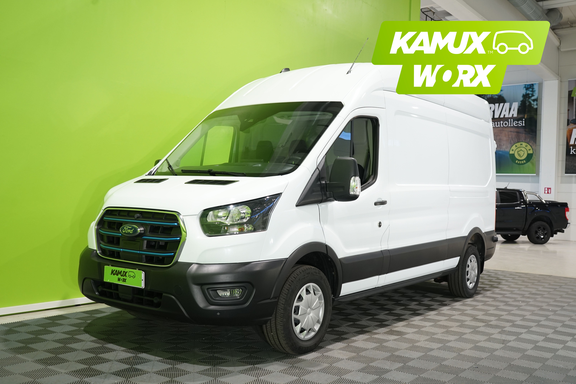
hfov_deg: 54.4
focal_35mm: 35
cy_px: 192
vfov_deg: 37.9
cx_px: 288
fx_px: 560
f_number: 5.6
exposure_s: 1/30
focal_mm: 35
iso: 800
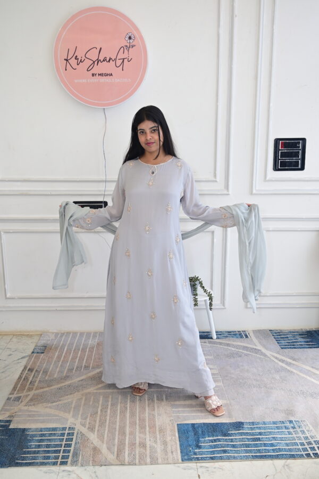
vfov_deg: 57.9
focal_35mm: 32
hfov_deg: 40.6
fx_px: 432
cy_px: 240
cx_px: 160
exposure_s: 1/125
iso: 250
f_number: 5
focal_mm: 32.5
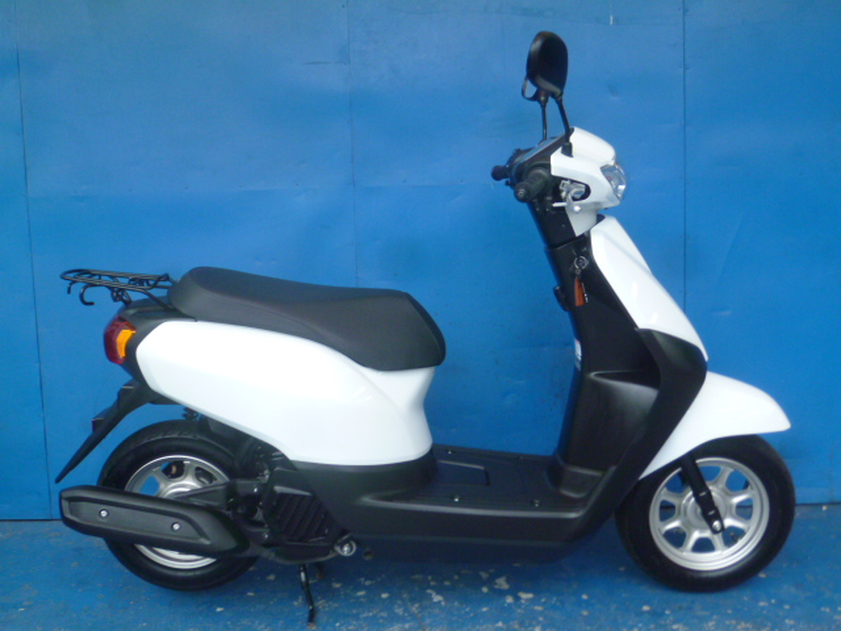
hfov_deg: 50.1
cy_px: 316
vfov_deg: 38.7
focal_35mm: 37
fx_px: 899
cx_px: 420
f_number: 3.1
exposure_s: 1/60
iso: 250
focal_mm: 6.5
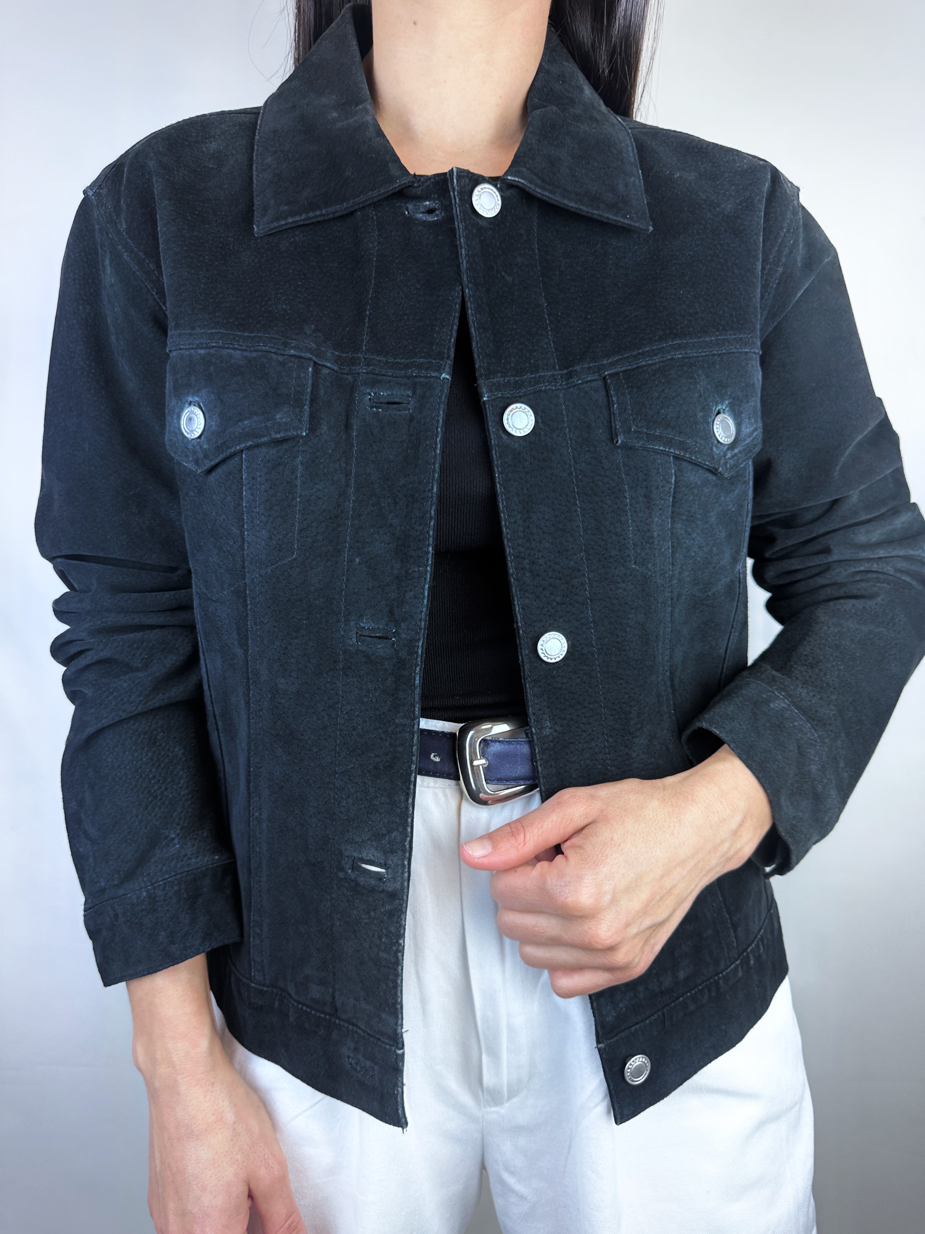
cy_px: 617
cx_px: 462
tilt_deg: -5.4
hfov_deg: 56.8
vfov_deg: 71.6
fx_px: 855
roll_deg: -1.1
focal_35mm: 24
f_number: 1.78
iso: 64
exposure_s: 1/121
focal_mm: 6.86
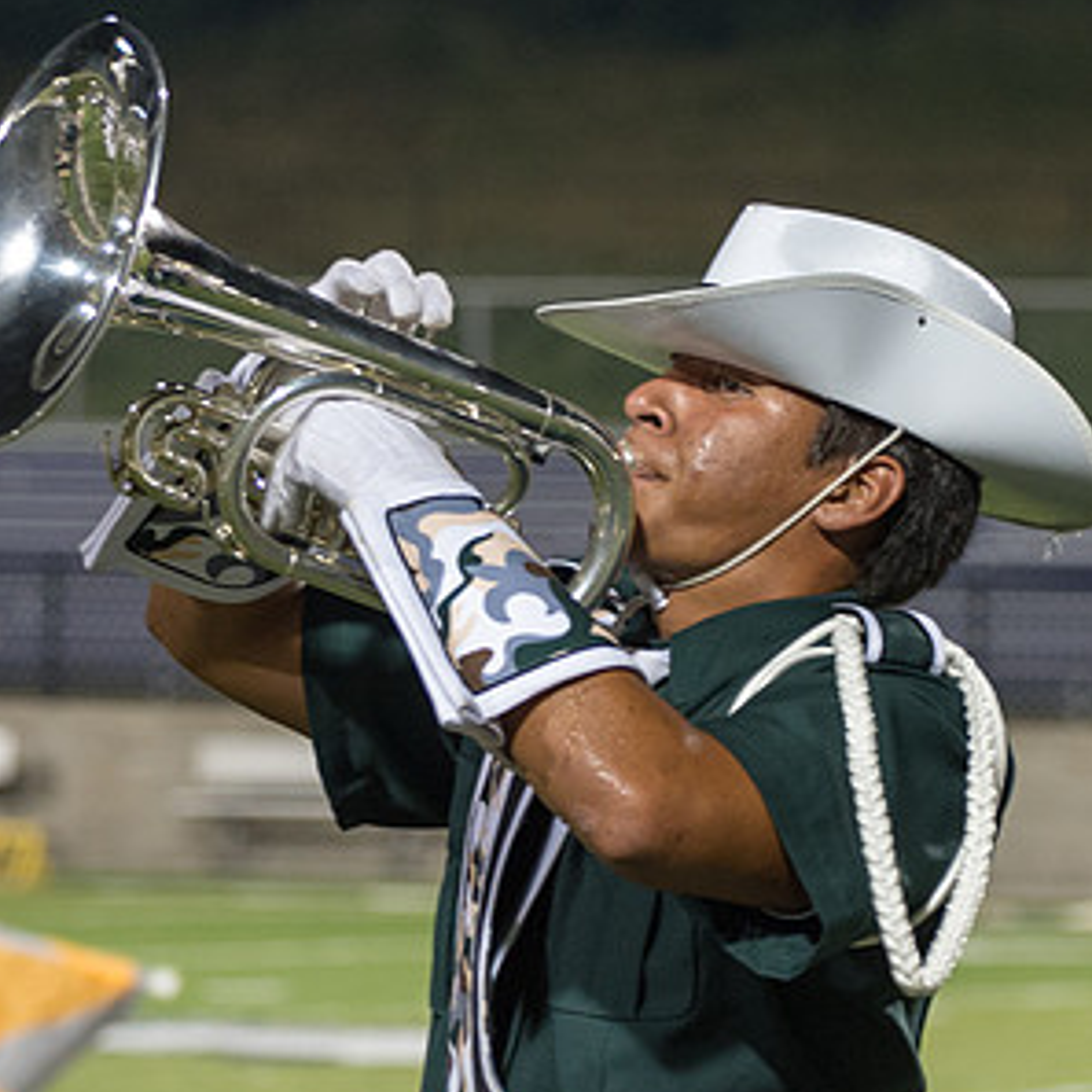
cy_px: 497
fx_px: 9458
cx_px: 757
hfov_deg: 6.6
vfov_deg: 6.6
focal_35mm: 265
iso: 1800
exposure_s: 1/160
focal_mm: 100
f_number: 4.5
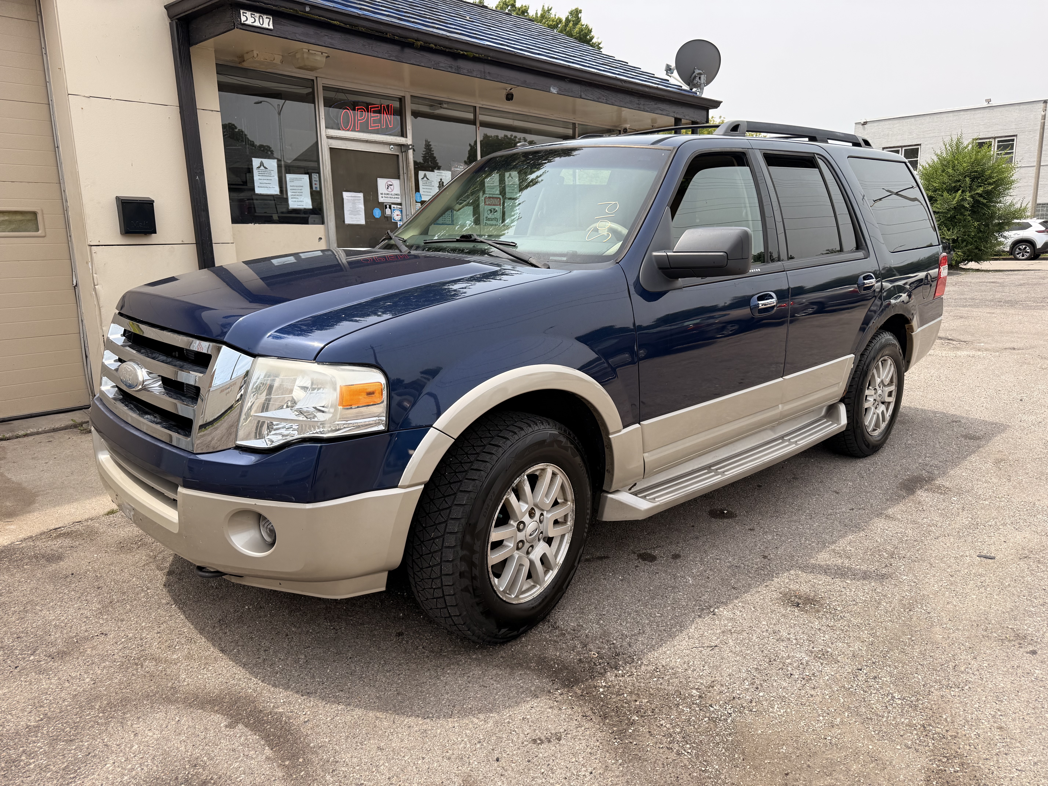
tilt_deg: -11.0
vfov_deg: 56.8
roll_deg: +2.6
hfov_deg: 71.6
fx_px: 727
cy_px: 393
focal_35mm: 24
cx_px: 524
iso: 80
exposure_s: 1/2907
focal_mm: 6.76
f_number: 1.78
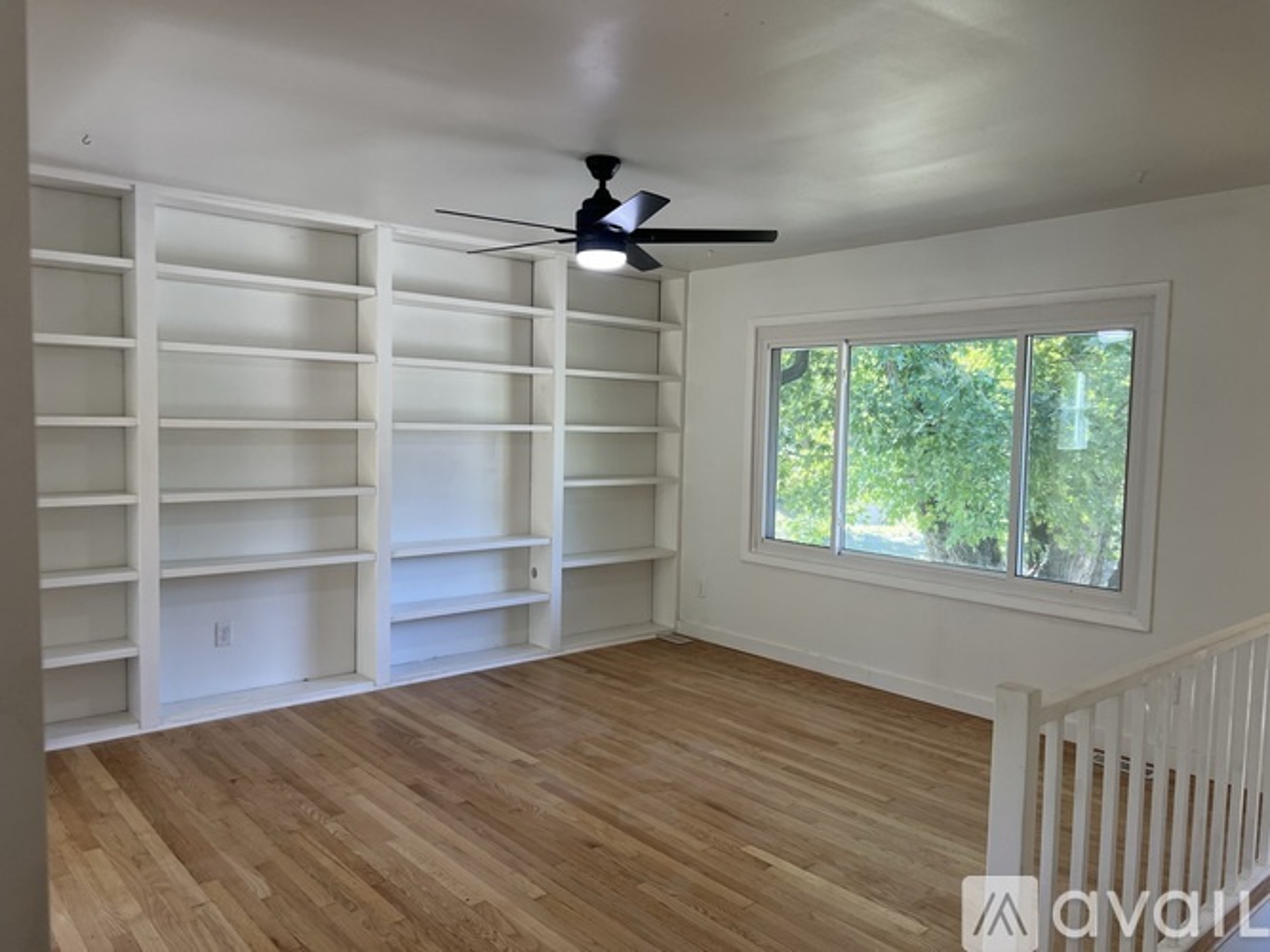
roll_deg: -0.7
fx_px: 954
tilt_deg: -3.7
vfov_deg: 53.0
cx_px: 635
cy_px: 476
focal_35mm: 26
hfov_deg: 67.3
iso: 80
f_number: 1.5
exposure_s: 1/120
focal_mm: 5.7
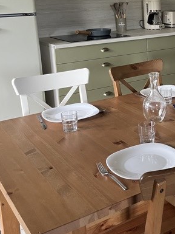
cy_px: 55
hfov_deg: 24.8
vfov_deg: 34.7
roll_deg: +0.9
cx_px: 201
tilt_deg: -11.2
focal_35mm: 54
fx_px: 364
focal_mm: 5.1
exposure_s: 1/98
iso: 125
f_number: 1.6
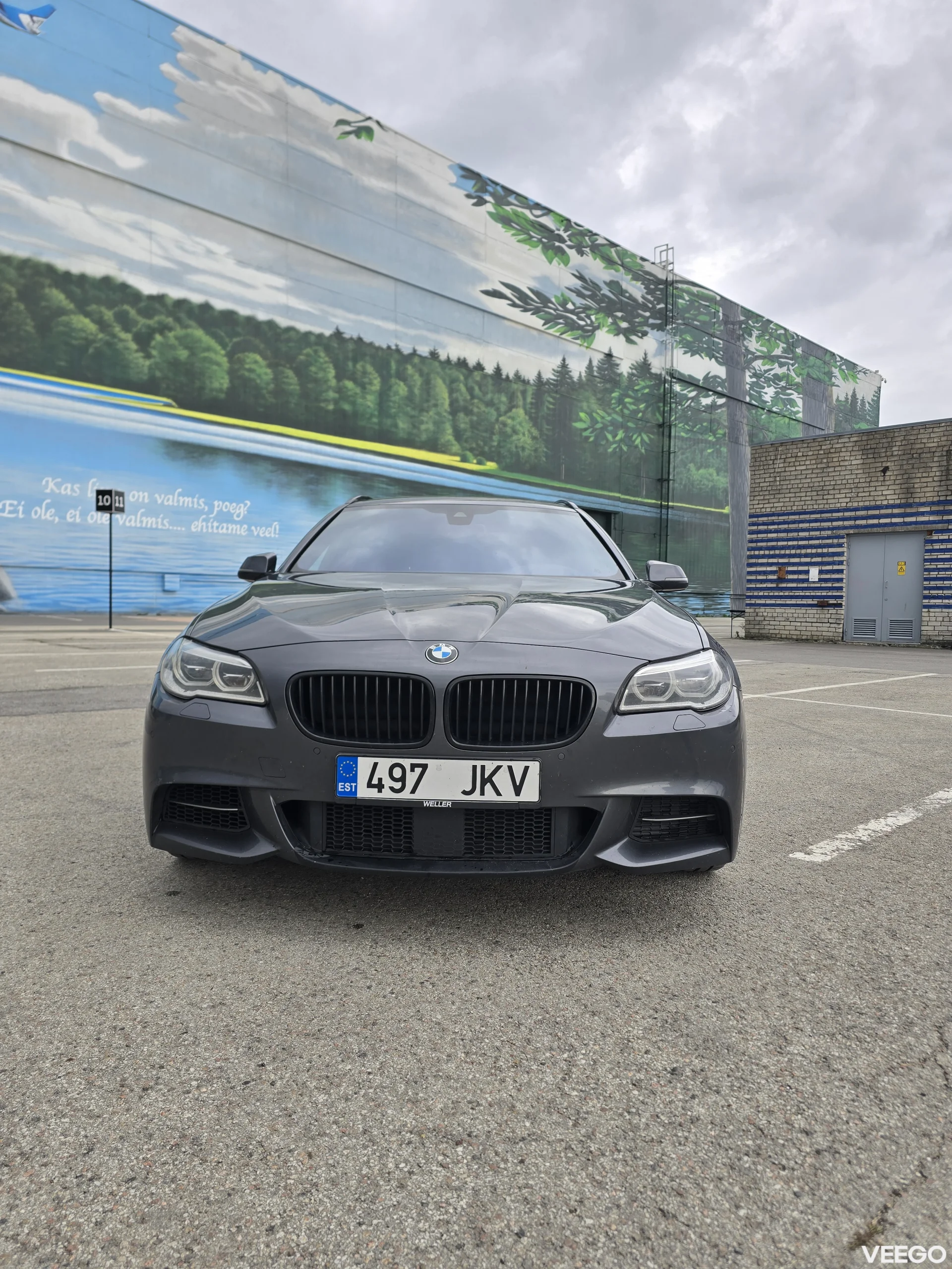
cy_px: 634
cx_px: 476
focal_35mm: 23
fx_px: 843
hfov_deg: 58.9
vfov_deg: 73.9
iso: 12
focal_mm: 6.3
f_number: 1.7
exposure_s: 1/260
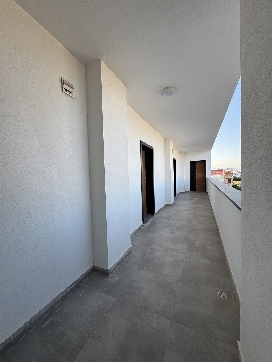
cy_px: 181
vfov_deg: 102.1
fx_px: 147
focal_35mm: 14
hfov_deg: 85.7
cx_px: 136
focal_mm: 2.22
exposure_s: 1/337
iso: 40
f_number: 2.2
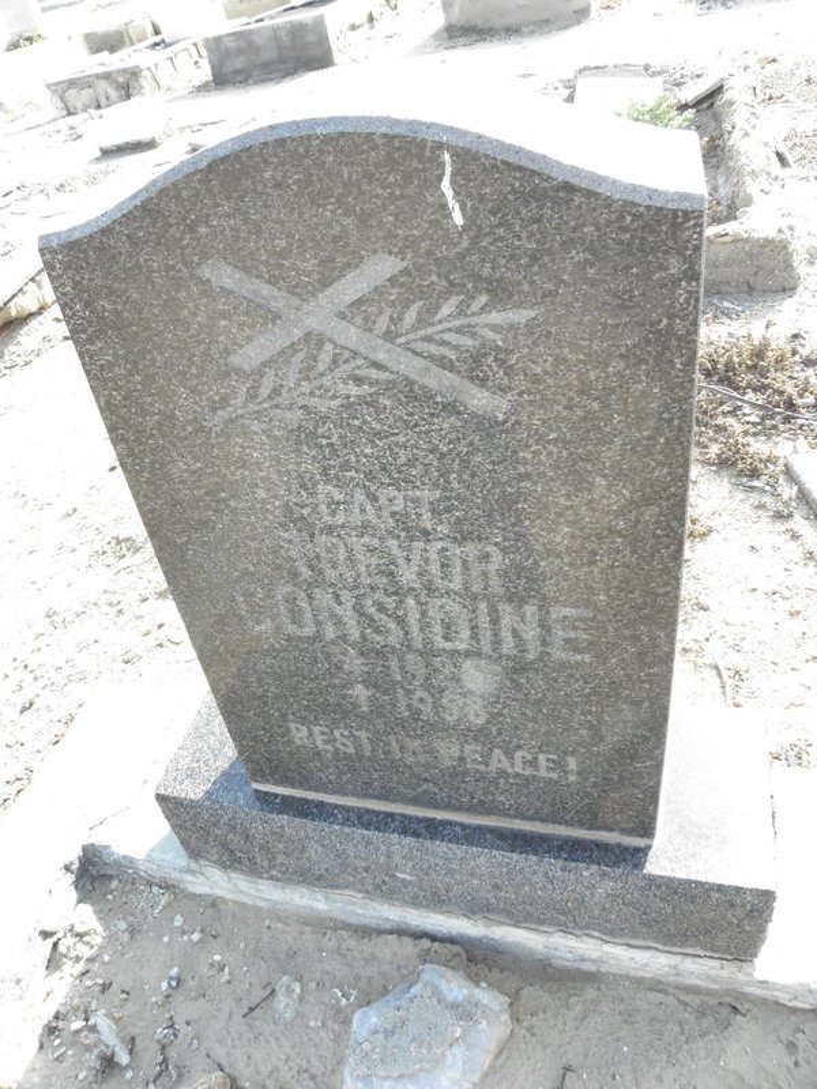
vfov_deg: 67.3
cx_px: 408
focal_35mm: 26
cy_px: 544
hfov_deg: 53.1
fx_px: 818
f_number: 5.6
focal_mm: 4.6
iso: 200
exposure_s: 1/125
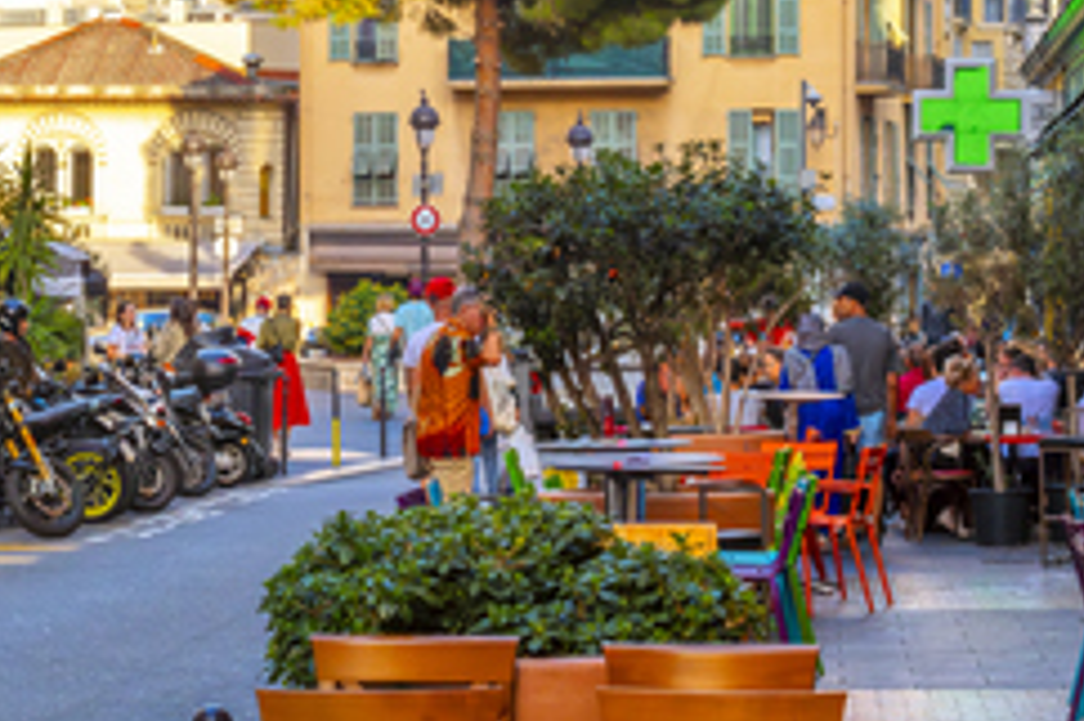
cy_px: 22
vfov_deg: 9.9
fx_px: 4122
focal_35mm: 137
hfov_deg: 14.9
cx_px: 273
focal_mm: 46
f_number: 11
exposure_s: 1/400
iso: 640
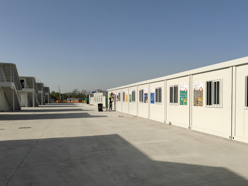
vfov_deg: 45.3
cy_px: 108
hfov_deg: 57.8
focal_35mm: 31
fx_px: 222
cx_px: 151
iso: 64
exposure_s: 1/3401
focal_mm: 5.59
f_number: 1.8
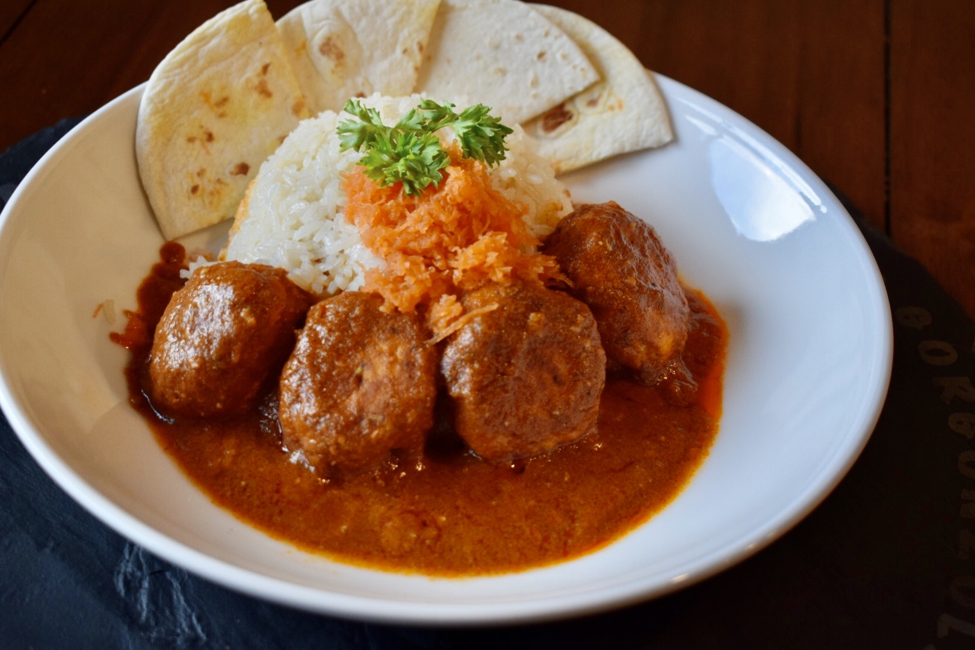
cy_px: 325
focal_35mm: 60
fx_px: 1625
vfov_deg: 22.6
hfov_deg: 33.4
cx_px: 488
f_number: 4.8
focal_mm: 40
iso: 640
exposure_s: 1/60
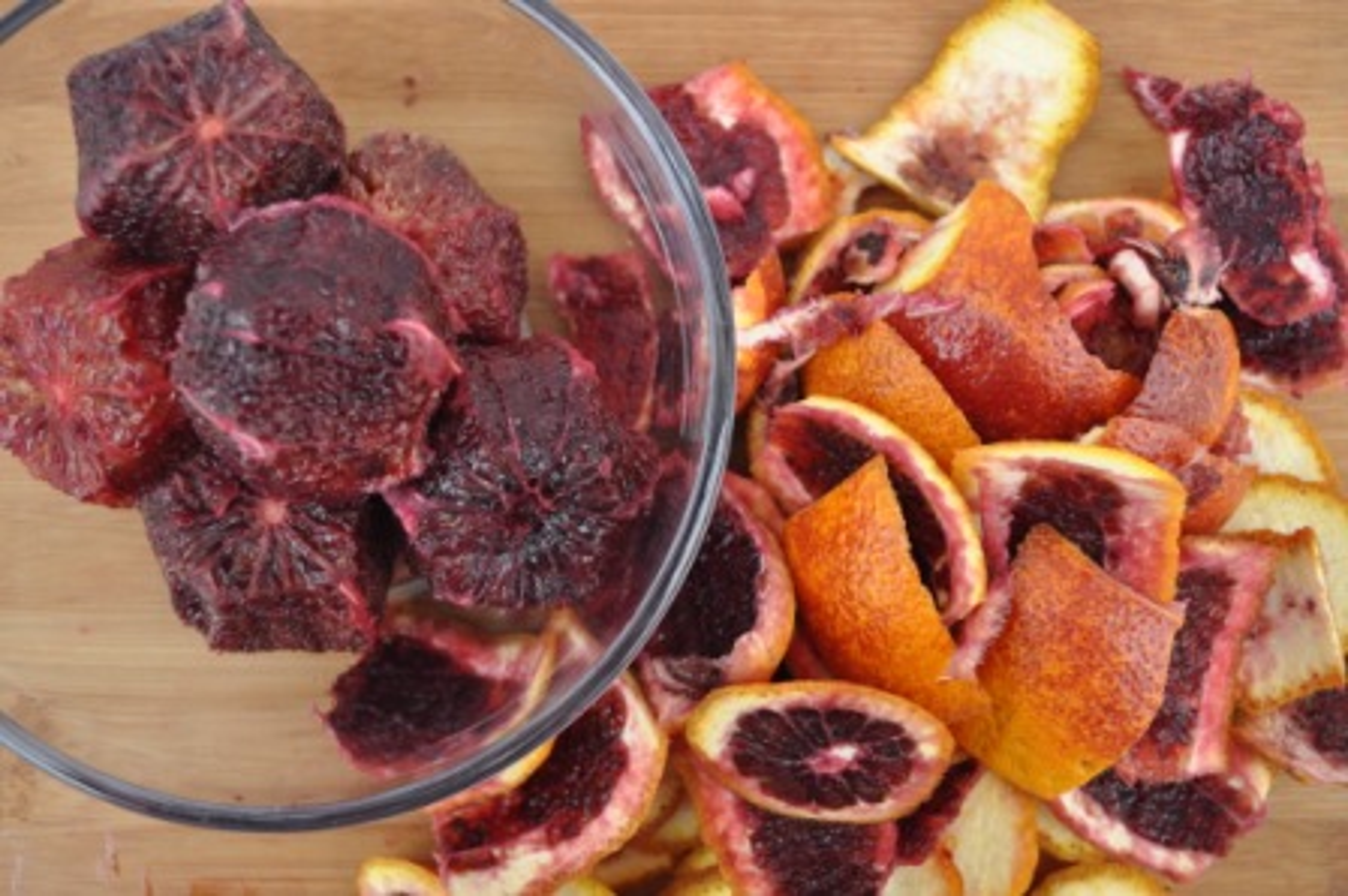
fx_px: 1628
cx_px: 674
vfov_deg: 30.8
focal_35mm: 44
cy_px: 448
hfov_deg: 45.0
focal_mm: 29
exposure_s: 1/125
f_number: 5.6
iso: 360
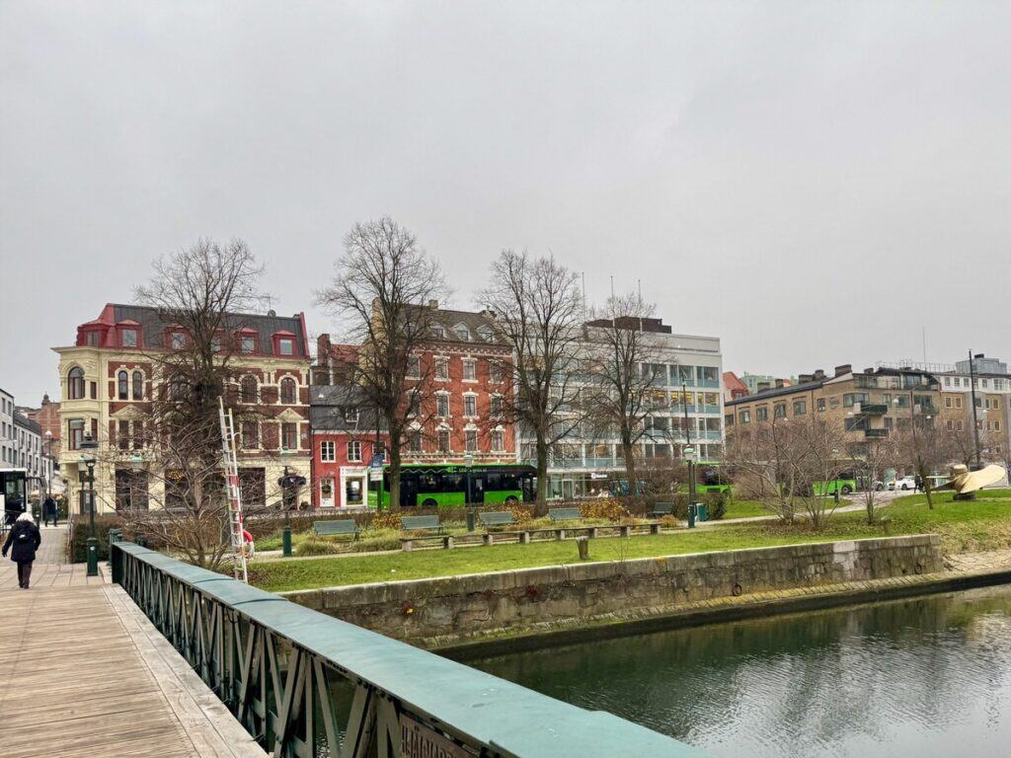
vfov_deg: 56.8
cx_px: 506
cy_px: 379
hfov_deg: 71.6
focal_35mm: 24
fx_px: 701
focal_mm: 6.76
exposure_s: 1/245
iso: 64
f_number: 1.78
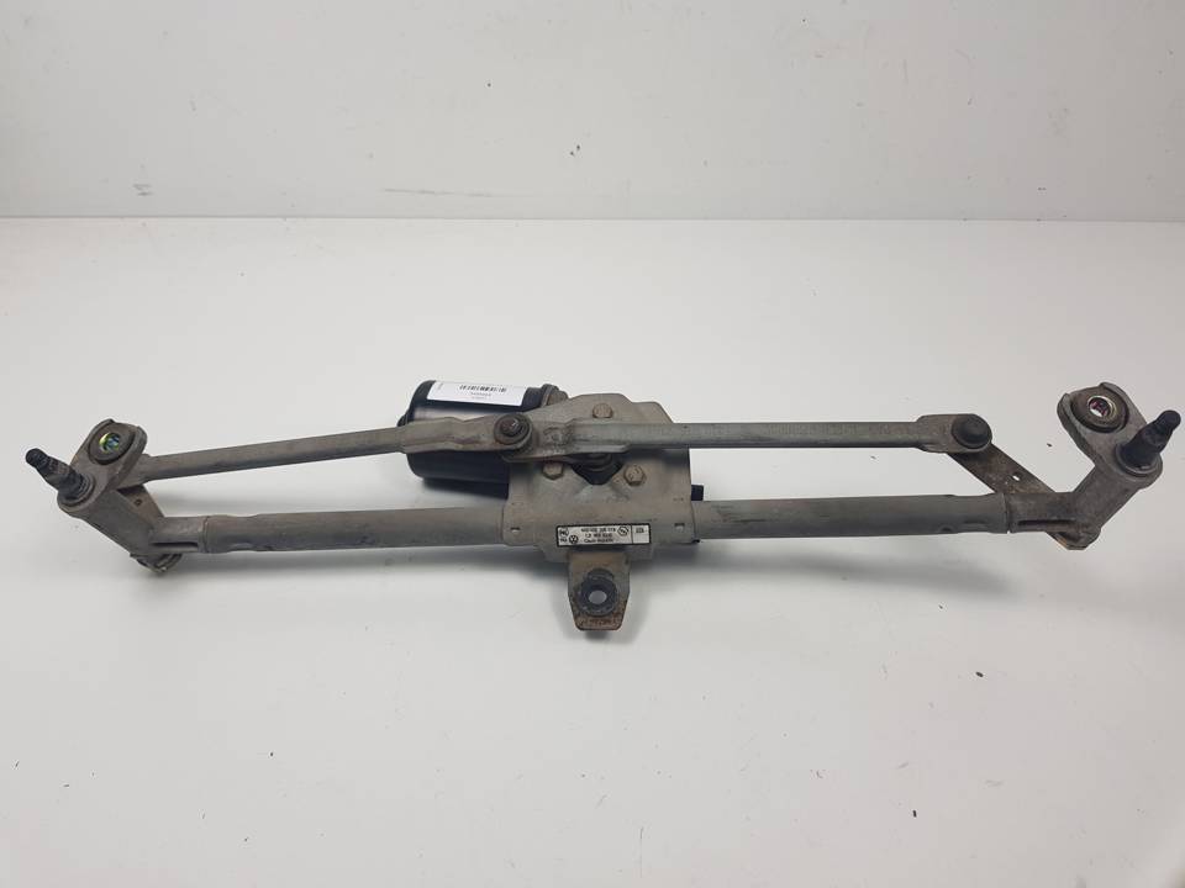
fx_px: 890
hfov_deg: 67.3
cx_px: 592
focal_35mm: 26
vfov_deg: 53.1
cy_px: 444
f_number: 1.7
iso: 40
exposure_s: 1/481
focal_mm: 4.2
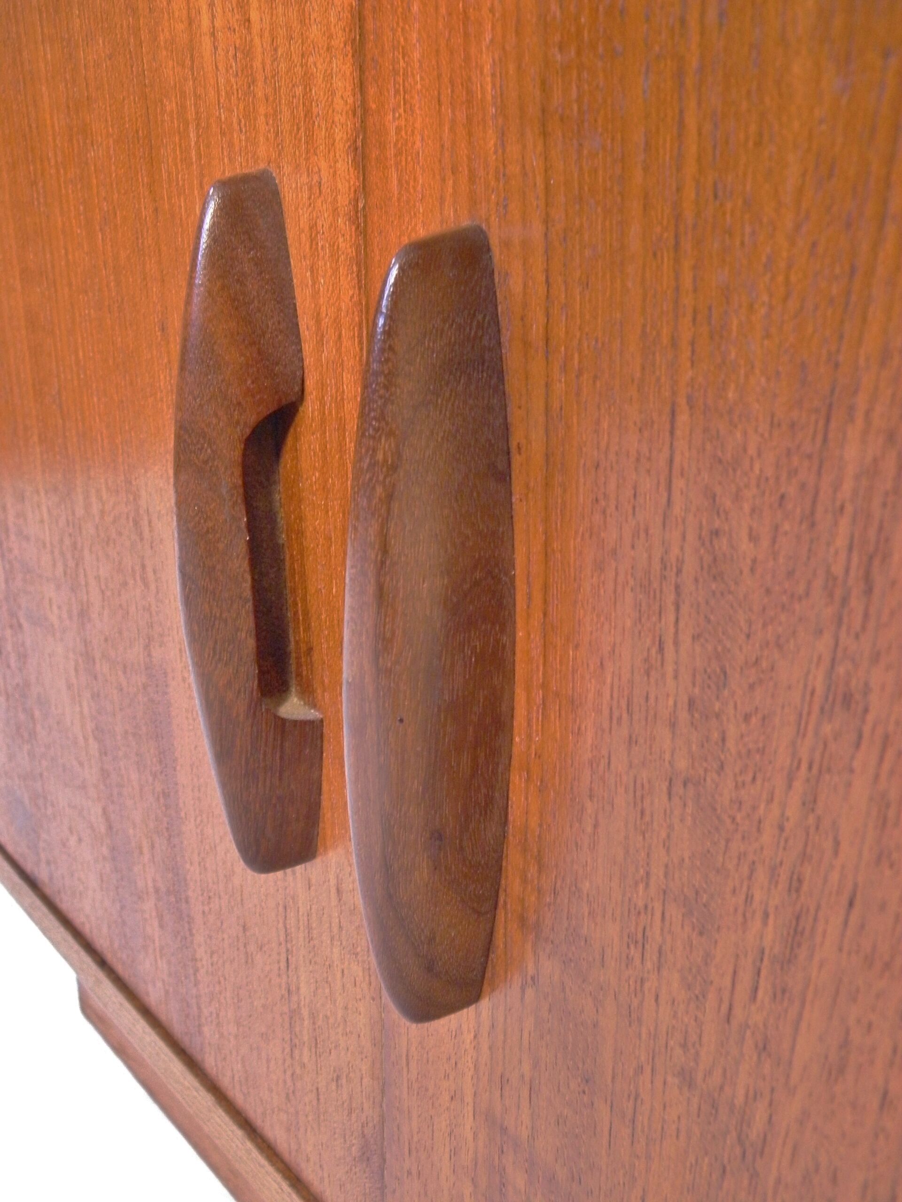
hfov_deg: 37.7
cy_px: 601
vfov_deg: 49.0
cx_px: 451
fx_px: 1320
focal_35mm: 38
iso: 320
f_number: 3.7
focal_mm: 6.8
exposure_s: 1/8
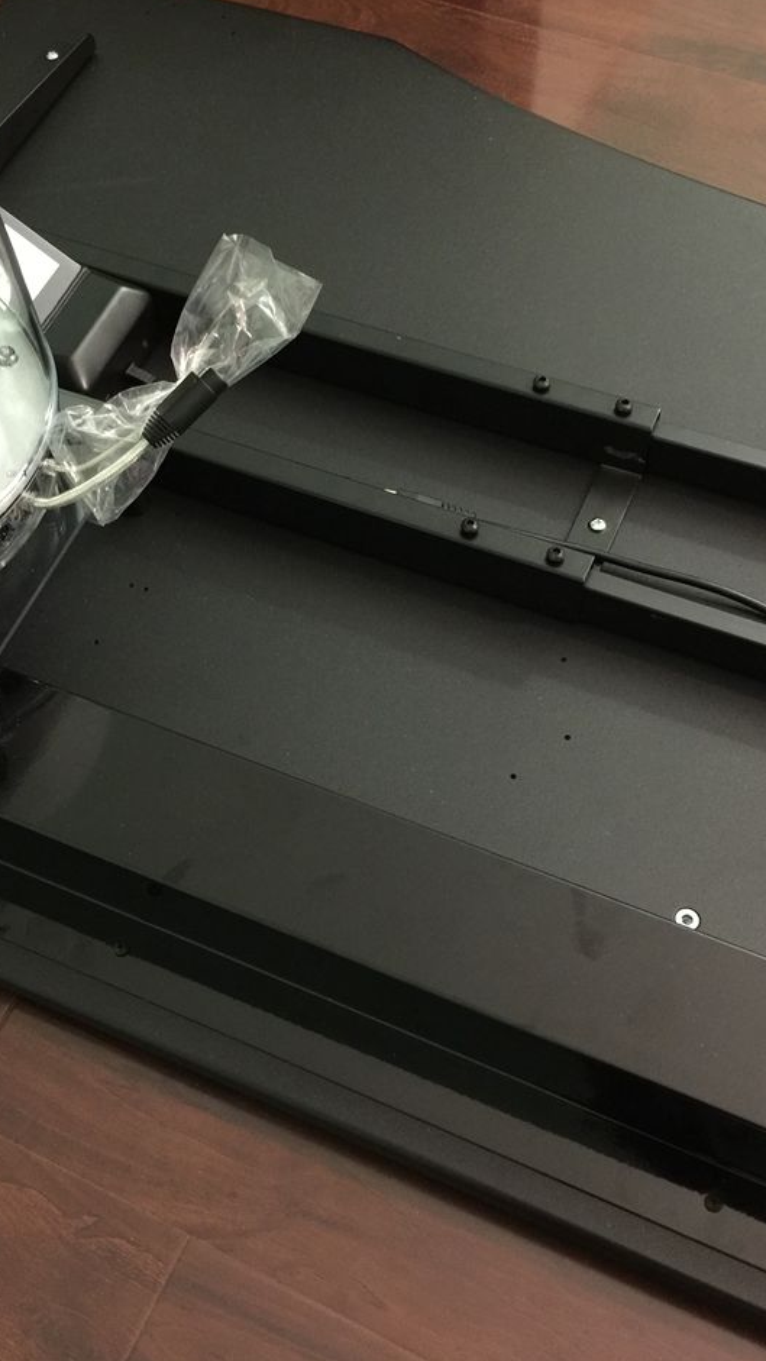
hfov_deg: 27.6
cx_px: 291
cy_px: 680
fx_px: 1552
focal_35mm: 43
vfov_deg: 47.4
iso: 100
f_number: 2.2
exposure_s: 1/4
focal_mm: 4.15
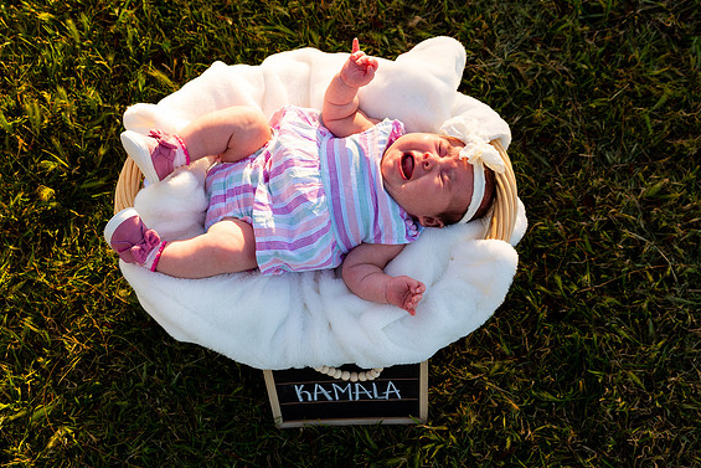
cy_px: 234
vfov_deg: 34.2
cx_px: 357
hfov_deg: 49.5
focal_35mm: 39
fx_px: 760
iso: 200
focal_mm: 38
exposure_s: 1/320
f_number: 5.6
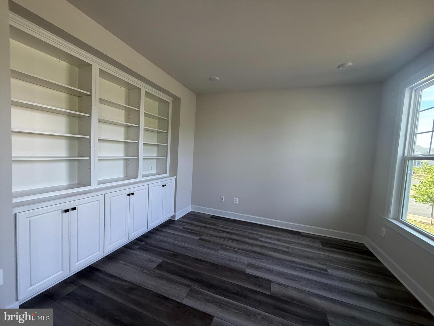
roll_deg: -2.9
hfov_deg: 102.1
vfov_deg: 85.7
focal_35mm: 14
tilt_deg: -3.5
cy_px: 163
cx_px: 217
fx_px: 176
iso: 200
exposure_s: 1/120
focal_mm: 2.22
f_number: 2.2
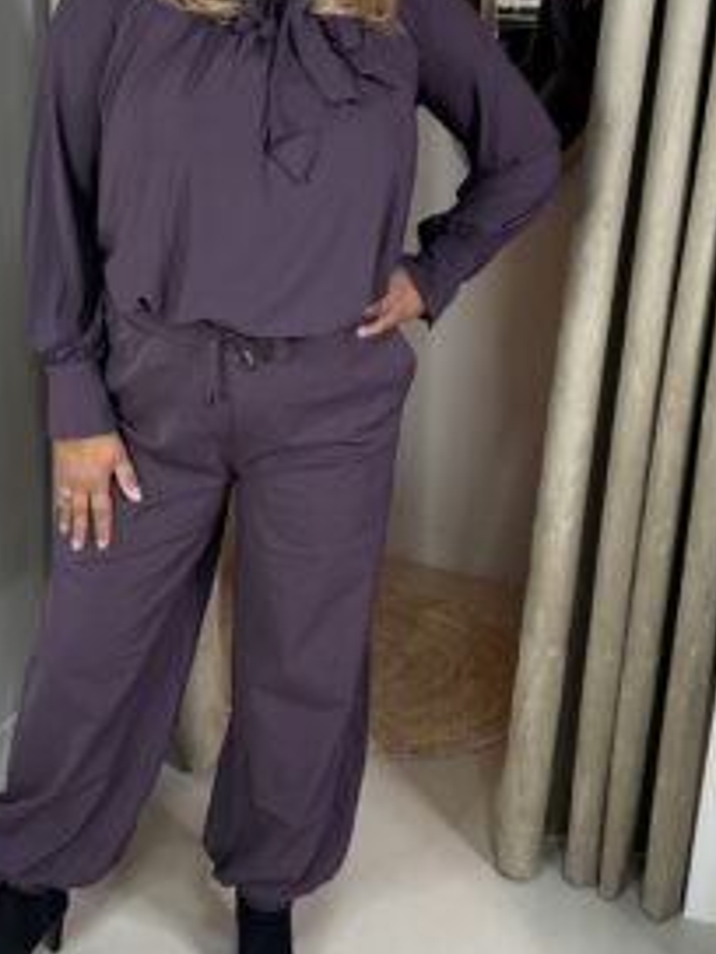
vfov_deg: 40.4
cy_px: 412
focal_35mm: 47
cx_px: 221
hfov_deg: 30.6
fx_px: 1296
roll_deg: -0.8
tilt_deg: -19.6
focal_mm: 6.76
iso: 200
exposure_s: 1/100
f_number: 1.78
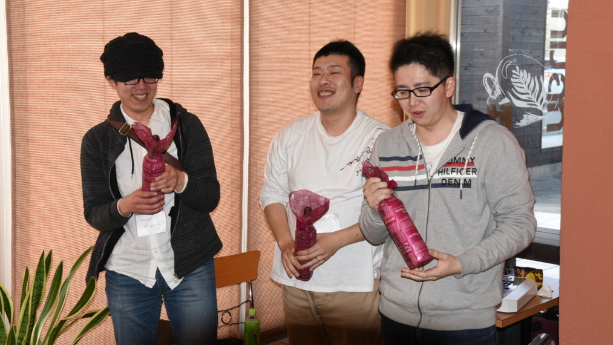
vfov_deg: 22.2
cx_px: 305
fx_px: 878
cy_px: 143
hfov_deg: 38.5
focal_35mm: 54
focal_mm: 34
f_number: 5
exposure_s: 1/20
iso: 250
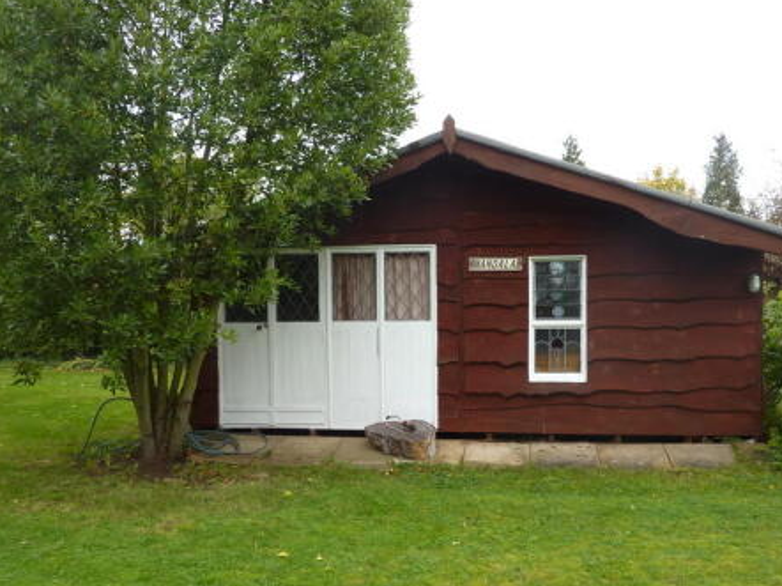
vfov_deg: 42.9
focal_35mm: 33
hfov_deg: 55.3
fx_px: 745
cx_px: 427
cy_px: 323
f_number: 3.3
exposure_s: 1/60
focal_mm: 4.1
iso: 80
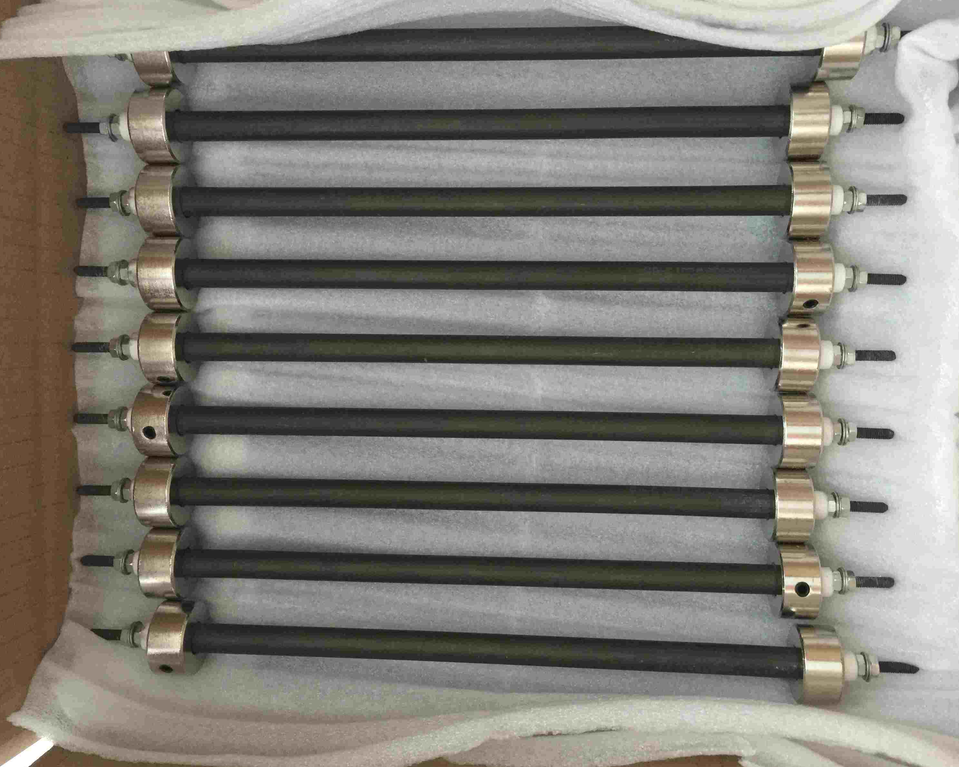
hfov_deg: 57.2
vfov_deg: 47.1
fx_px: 880
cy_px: 378
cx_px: 489
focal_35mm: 31
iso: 100
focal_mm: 4.15
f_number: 2.2
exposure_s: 1/8
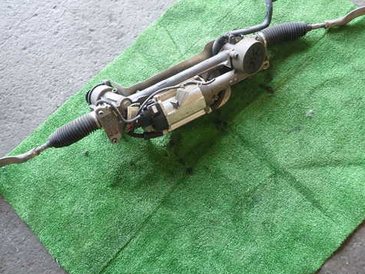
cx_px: 194
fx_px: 369
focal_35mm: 35
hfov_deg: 52.6
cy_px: 132
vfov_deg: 40.7
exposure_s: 1/50
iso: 200
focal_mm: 5.05
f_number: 2.2
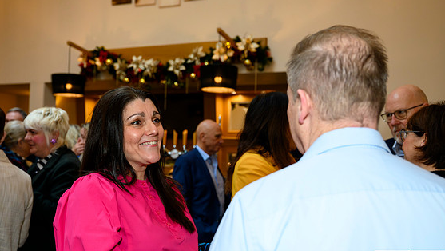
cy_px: 144
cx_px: 217
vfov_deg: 27.7
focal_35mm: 43
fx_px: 508
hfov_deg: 47.3
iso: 1250
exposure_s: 1/160
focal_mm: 39
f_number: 4
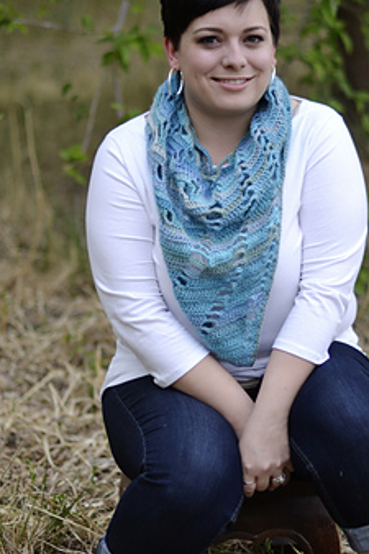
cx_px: 194
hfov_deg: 12.3
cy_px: 293
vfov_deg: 18.4
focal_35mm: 111
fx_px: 1708
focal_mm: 50
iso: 200
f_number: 1.4
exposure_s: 1/1600
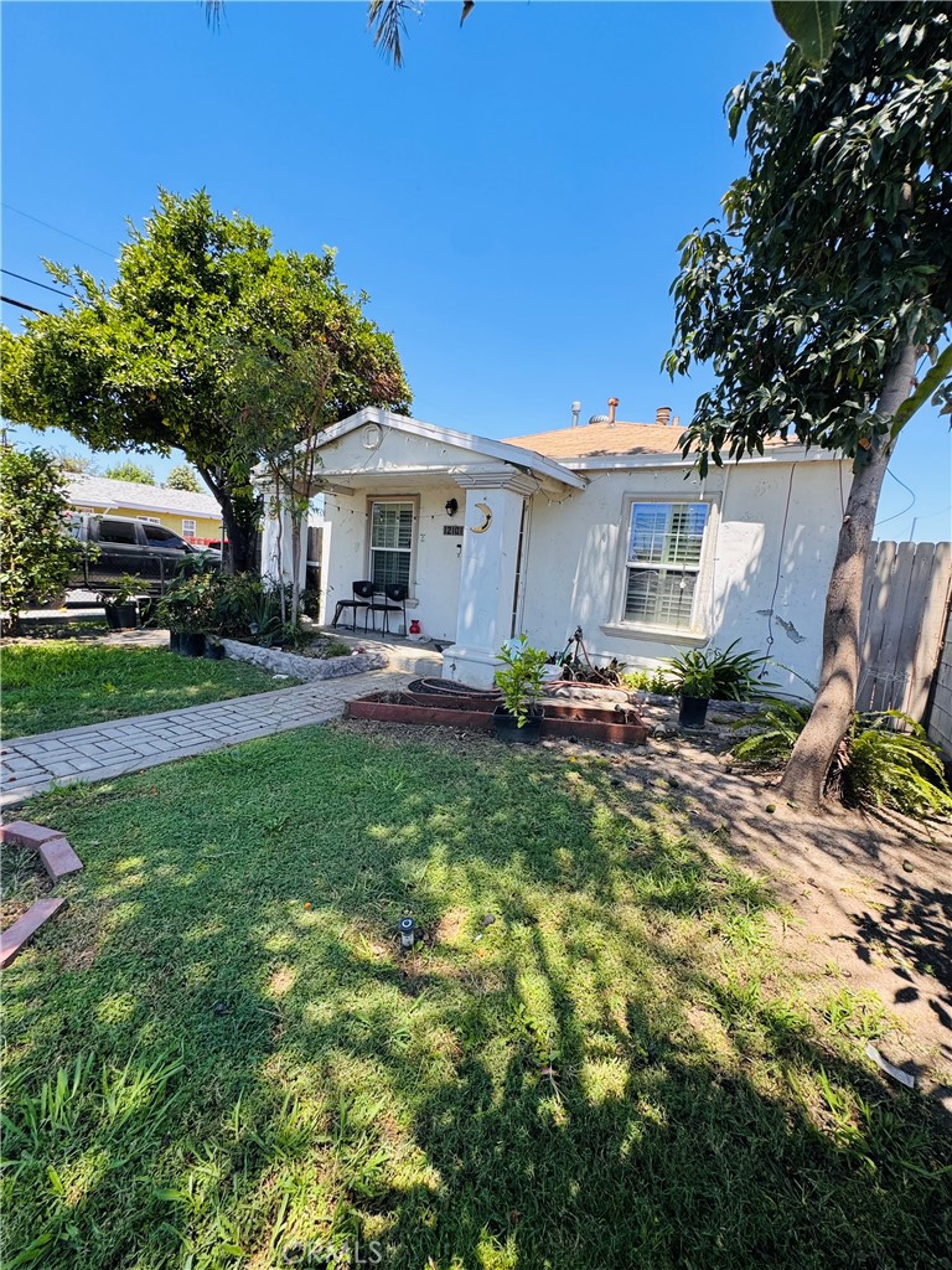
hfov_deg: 85.7
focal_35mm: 14
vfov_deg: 102.1
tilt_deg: -6.6
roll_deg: -4.3
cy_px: 635
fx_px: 513
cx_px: 476
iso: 50
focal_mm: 2.22
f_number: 2.2
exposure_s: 1/569
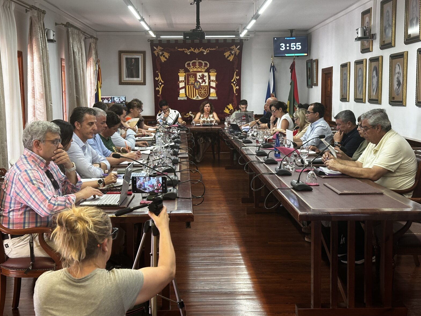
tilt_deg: -5.9
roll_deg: +0.3
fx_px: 596
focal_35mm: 49
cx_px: 215
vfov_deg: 29.7
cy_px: 157
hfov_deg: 38.9
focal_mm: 6.86
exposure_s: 1/50
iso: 200
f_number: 1.78
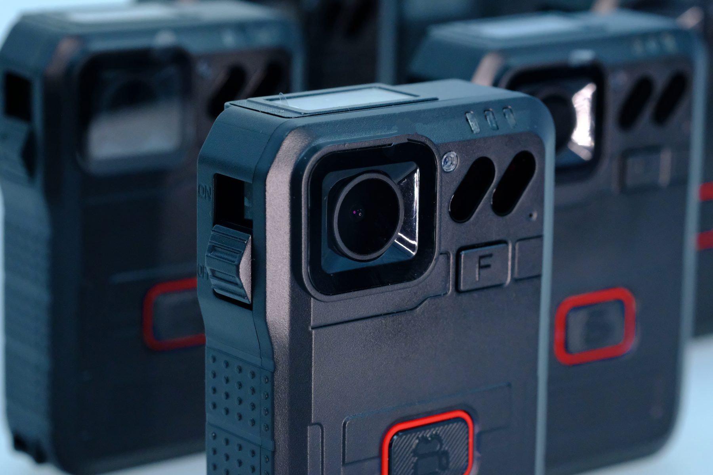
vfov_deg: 15.2
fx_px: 1782
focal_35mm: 90
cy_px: 238
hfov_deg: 22.6
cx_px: 356
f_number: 7.1
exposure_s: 1/125
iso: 5000
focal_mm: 60
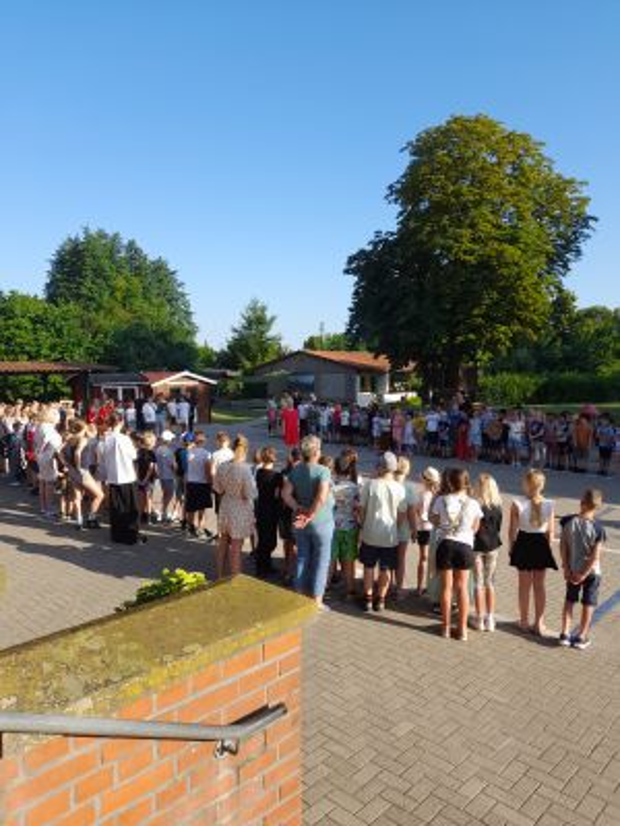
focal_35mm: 25
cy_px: 413
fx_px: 597
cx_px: 310
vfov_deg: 69.4
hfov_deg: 54.9
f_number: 2
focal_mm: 4.6
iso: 20
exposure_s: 1/353
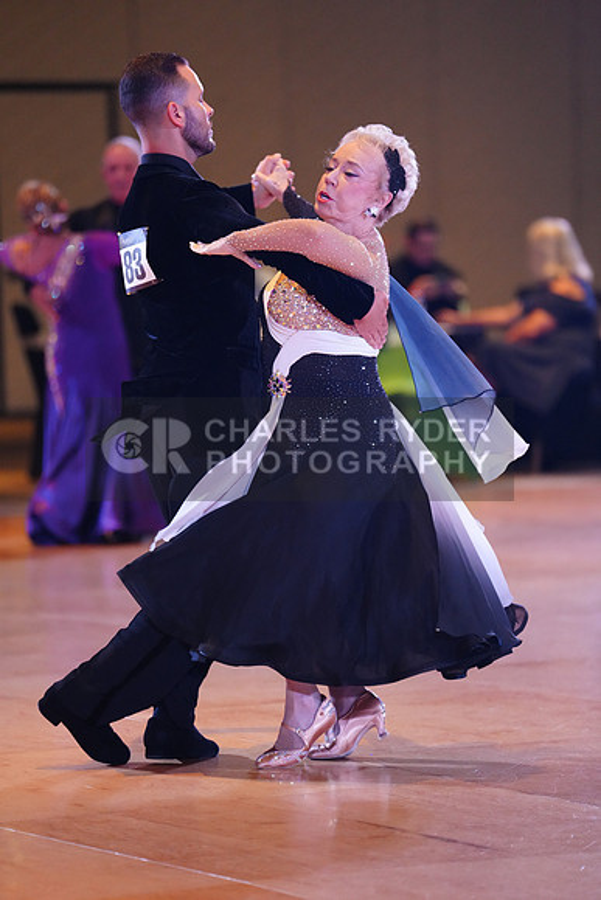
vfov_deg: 10.3
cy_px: 450
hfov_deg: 6.9
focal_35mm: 200
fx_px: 5005
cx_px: 300
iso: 5000
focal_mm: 200
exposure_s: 1/400
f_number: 2.8
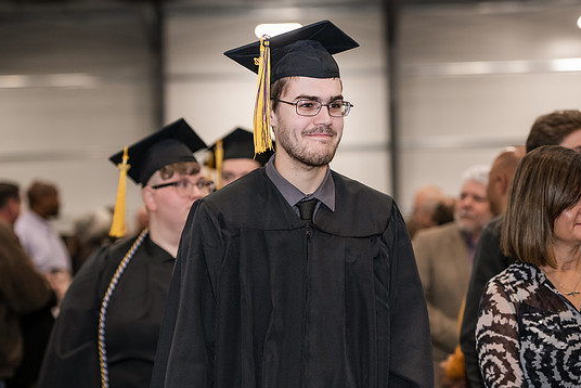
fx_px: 1712
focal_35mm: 106
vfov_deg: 12.9
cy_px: 197
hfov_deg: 19.3
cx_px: 301
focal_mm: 98
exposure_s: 1/200
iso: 2000
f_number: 3.2
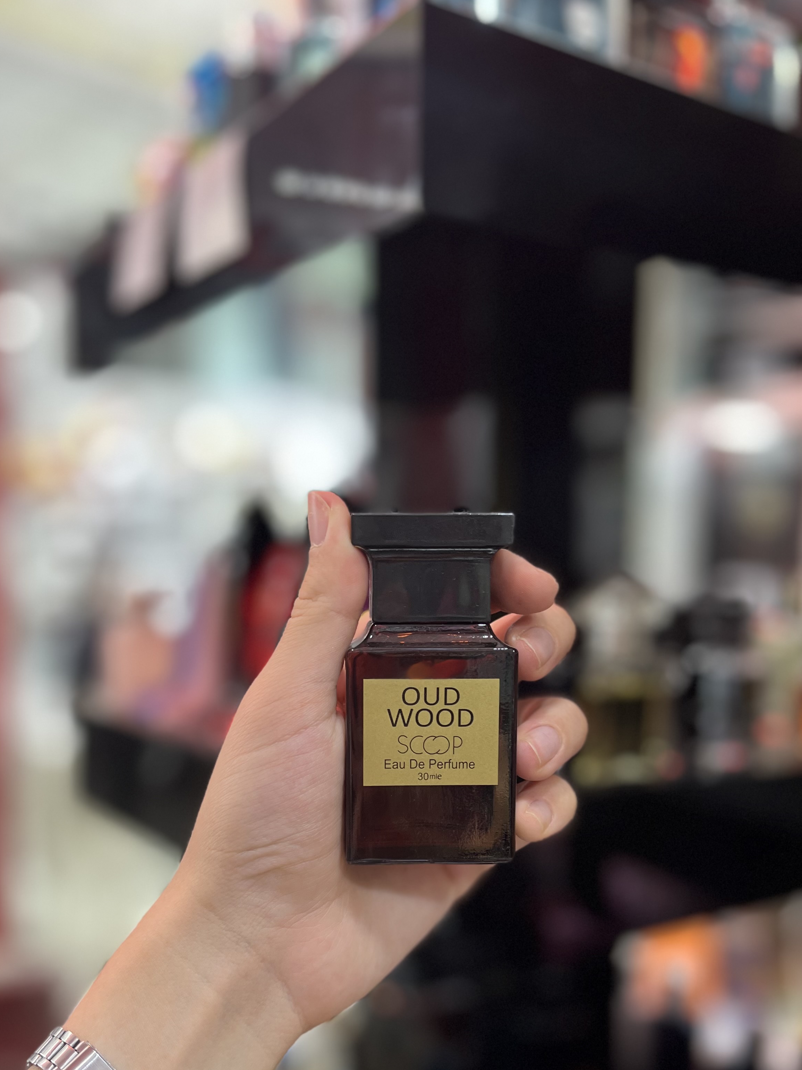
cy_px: 697
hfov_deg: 41.8
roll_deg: -0.9
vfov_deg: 53.1
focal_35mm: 34
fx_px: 1050
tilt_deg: -6.2
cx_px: 372
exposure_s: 1/50
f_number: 1.6
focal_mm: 5.1
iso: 64
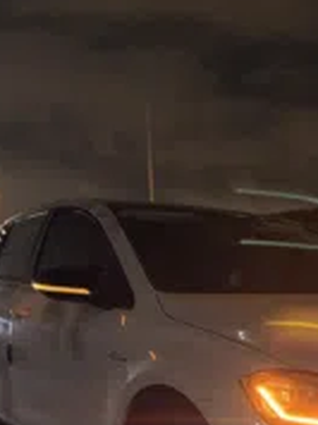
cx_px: 313
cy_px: 380
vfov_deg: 33.7
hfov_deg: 25.7
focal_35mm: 54
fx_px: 663
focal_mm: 6.76
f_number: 1.78
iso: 1000
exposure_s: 1/33
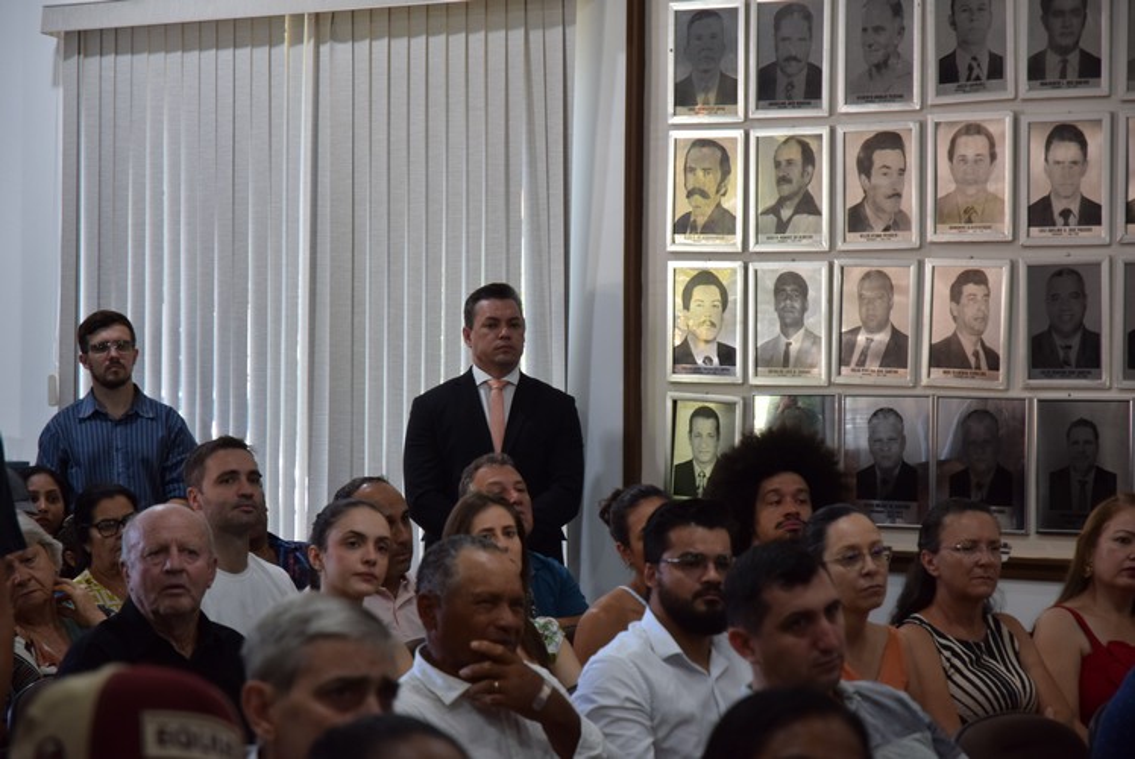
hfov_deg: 19.4
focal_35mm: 105
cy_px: 380
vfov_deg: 13.1
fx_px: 3313
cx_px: 568
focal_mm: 70
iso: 800
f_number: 4.5
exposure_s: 1/160
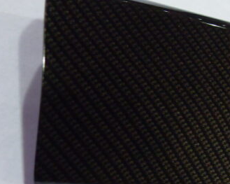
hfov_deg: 21.4
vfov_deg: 18.3
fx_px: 565
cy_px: 154
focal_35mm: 83
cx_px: 277
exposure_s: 1/30
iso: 200
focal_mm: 6.3
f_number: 2.8
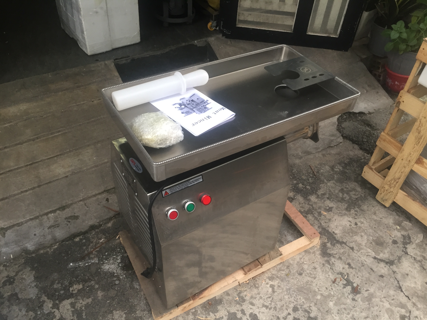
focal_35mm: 29
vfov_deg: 48.2
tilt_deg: -45.5
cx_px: 214
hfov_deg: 61.7
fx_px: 358
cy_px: 160
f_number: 2.2
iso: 125
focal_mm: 4.15
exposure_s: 1/33
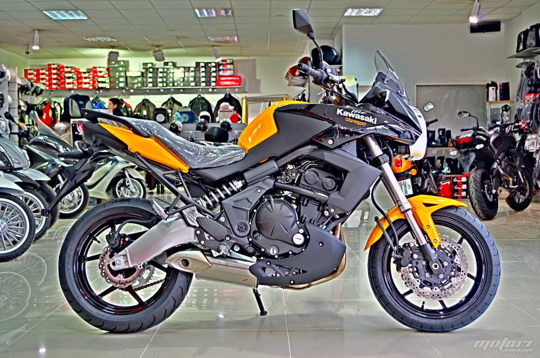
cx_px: 270
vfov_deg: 29.1
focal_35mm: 46
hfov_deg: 42.8
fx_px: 689
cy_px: 179
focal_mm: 30.63
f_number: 4.5
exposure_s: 1/13
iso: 200
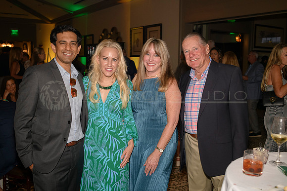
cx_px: 144
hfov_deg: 54.4
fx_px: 279
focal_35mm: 35
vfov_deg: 37.9
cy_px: 96
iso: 1600
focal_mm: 35
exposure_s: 1/320
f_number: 4
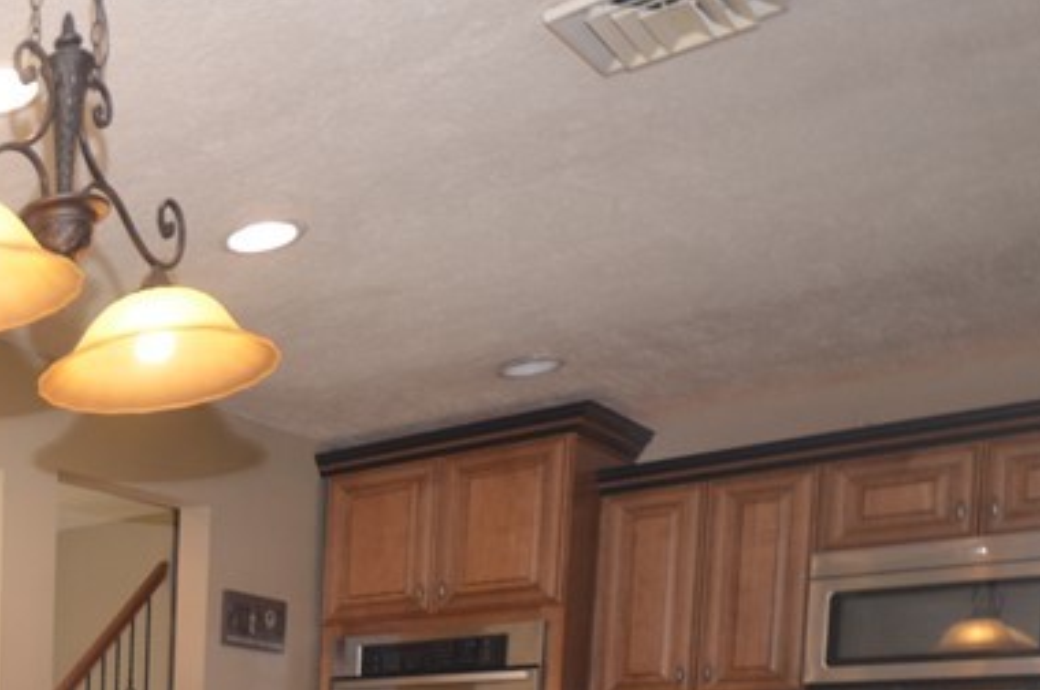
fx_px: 1240
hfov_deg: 32.7
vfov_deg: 27.3
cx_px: -341
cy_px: 834
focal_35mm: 43
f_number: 4
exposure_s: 1/60
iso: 400
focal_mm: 10
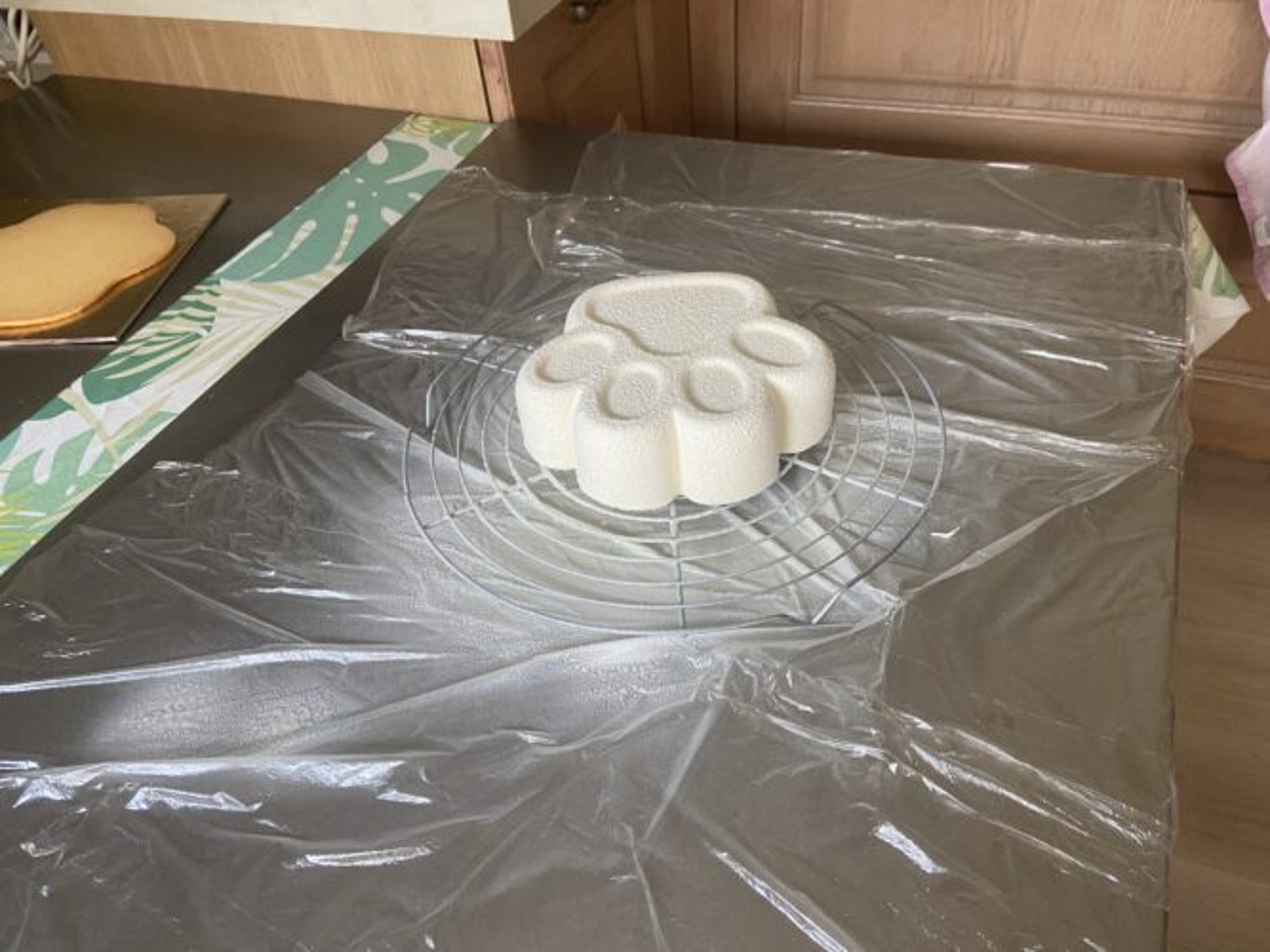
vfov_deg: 53.0
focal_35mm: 26
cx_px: 635
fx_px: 954
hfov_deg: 67.3
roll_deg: +6.2
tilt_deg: -42.9
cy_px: 476
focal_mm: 4.25
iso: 125
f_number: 1.8
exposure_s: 1/85
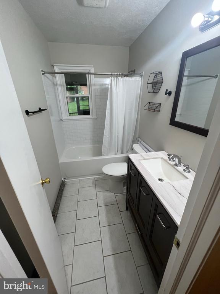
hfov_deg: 89.9
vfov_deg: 106.2
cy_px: 147
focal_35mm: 13
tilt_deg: -22.4
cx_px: 110
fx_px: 110
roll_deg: +1.2
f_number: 1.8
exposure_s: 1/120
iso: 160
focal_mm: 1.57
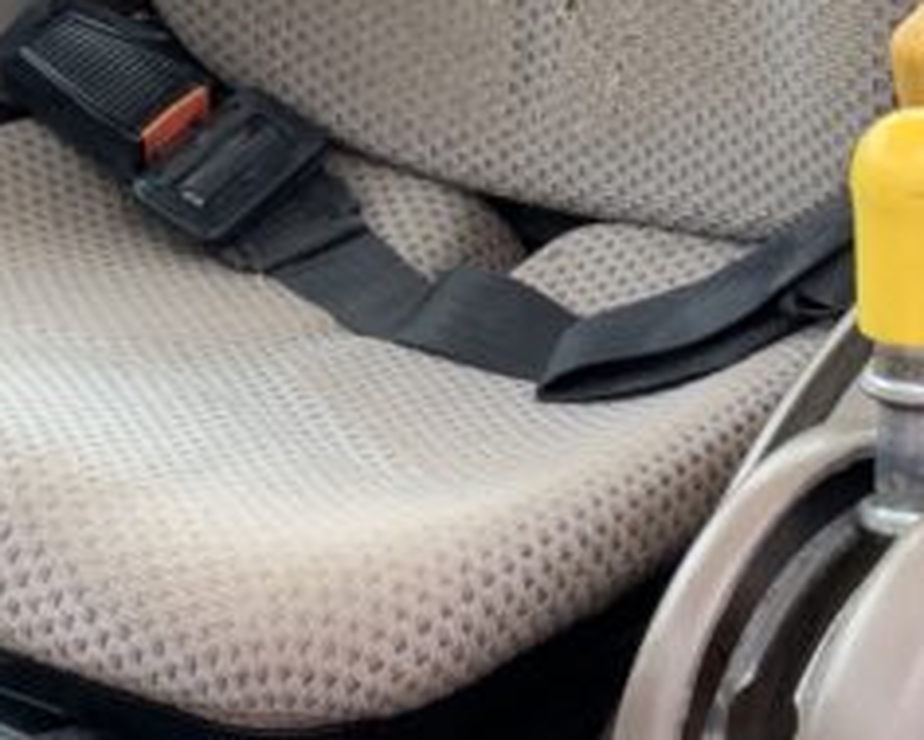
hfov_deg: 15.6
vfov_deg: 12.5
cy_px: 82
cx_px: 642
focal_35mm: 123
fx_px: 3365
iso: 16
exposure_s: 1/177
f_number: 1.8
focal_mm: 3
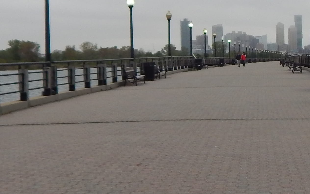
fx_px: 752
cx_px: 247
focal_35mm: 89
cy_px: 44
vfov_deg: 14.6
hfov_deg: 23.0
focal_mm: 4
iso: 125
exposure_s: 1/800
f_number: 3
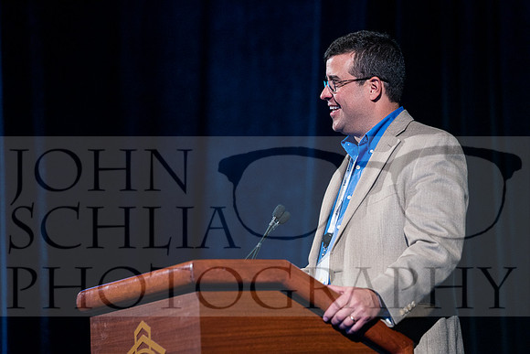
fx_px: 2238
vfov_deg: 9.0
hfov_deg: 13.5
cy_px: 177
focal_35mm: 152
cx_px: 265
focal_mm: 152
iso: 3200
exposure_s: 1/125
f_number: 3.5
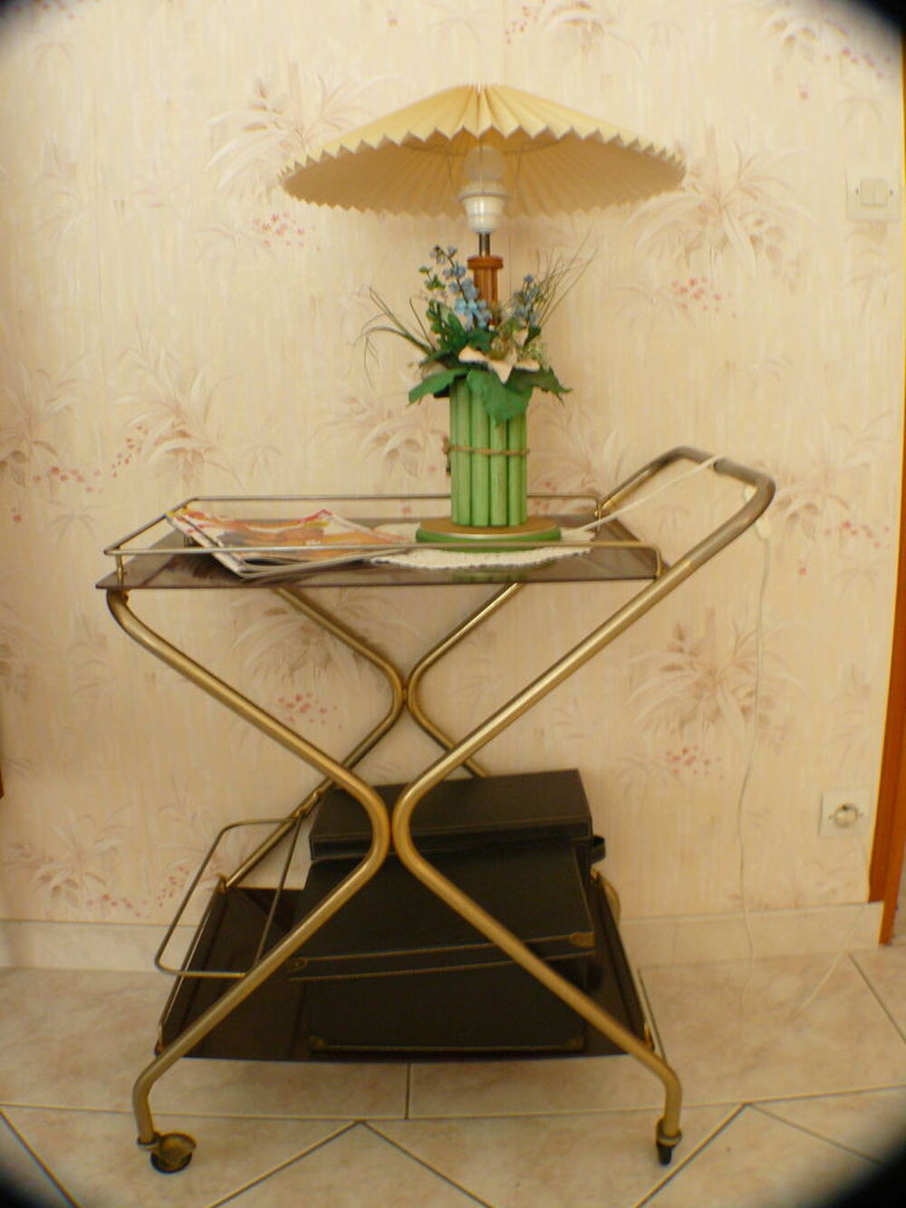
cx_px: 453
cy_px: 604
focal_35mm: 36
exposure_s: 1/5
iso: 200
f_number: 2.8
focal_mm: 6
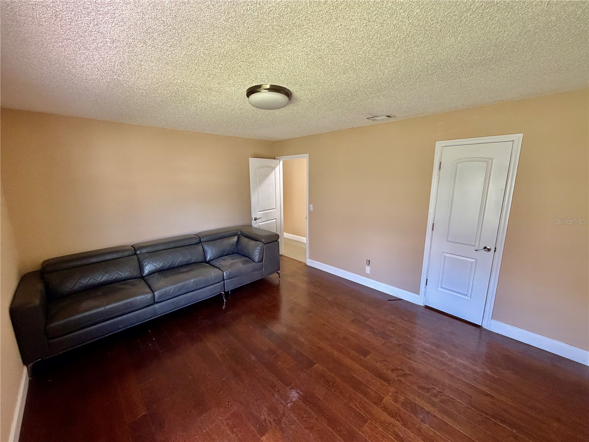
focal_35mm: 14
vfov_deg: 85.7
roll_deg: +0.5
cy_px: 221
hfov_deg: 102.1
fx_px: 238
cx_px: 294
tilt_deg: -10.4
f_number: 2.2
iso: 320
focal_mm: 2.22
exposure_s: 1/103
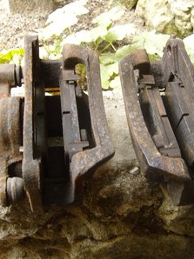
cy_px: 130
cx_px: 120
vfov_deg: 40.5
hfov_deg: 30.7
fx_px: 352
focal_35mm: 47
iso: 80
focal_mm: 7.4
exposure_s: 1/30
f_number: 2.8
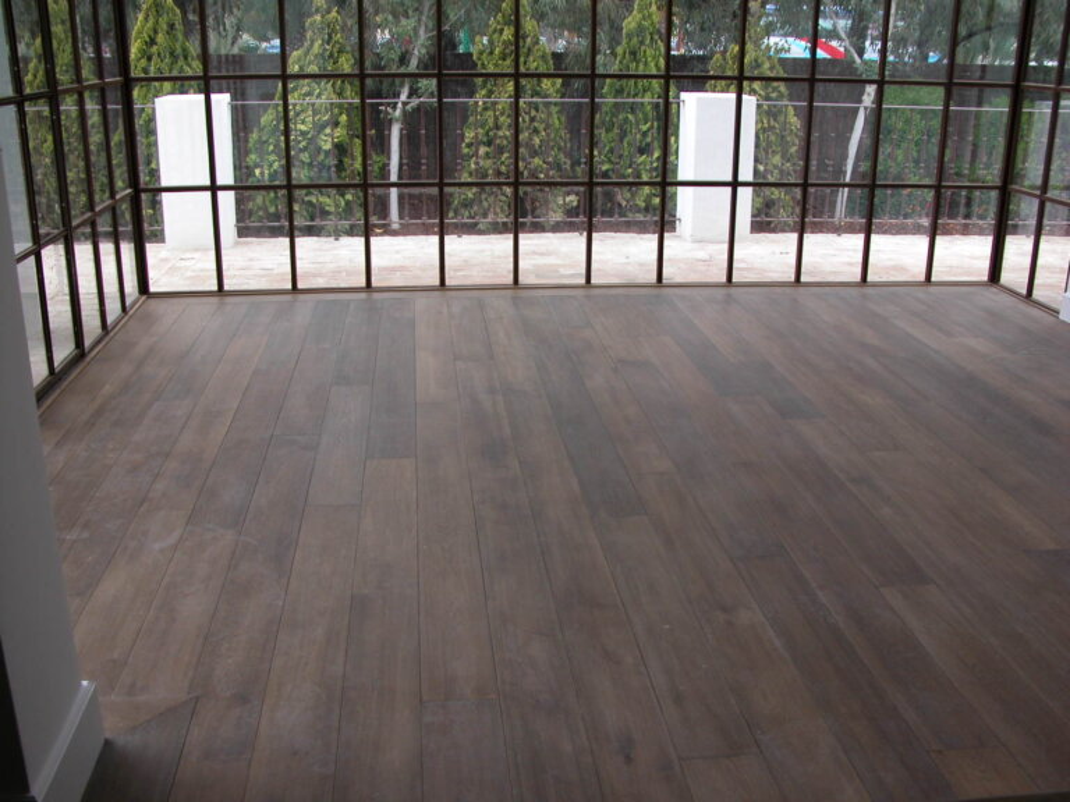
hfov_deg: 54.0
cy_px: 401
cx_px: 535
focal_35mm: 34
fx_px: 1051
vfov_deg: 41.8
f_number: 3.5
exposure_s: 1/107
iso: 100
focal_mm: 8.9
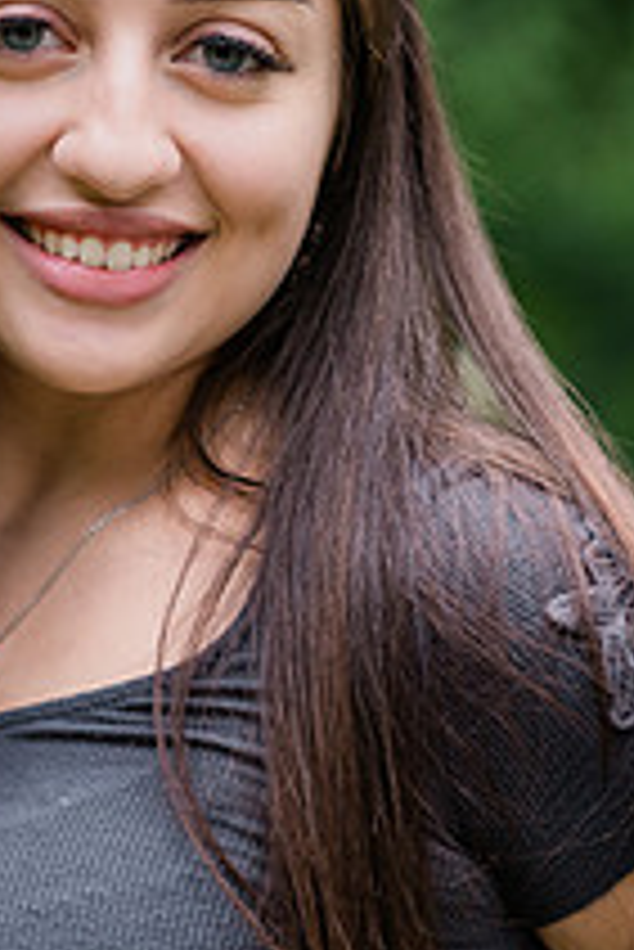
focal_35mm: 181
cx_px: 103
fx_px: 4773
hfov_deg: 7.6
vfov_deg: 11.3
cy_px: 392
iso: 400
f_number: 2.8
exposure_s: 1/200
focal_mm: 85
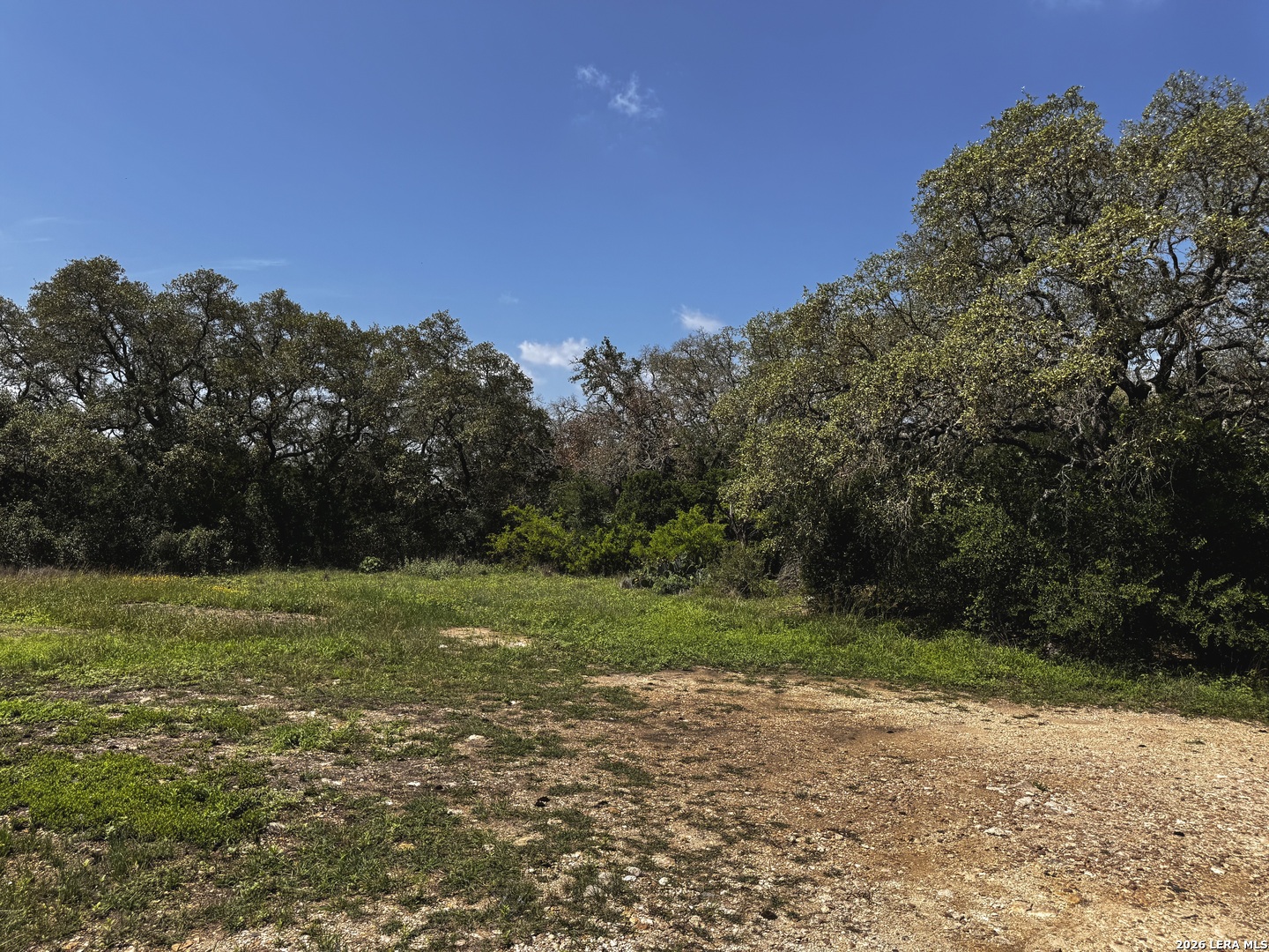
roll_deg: -0.1
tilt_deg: +3.2
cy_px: 476
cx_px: 634
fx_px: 880
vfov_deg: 56.8
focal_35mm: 24
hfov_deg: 71.6
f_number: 1.78
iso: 80
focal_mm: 6.76
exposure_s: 1/4950
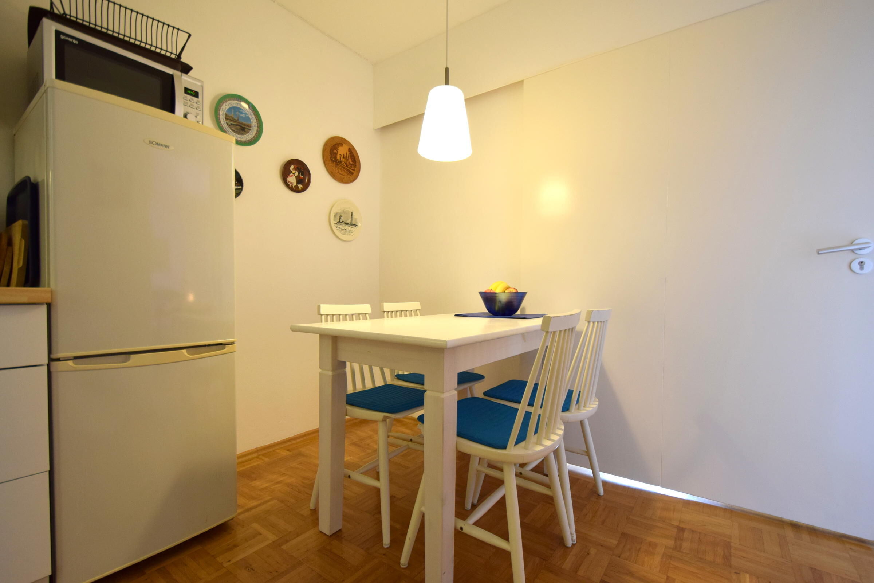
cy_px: 292
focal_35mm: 15
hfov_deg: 100.4
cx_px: 437
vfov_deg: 77.3
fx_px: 364
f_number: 4
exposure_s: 1/60
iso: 560
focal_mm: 10
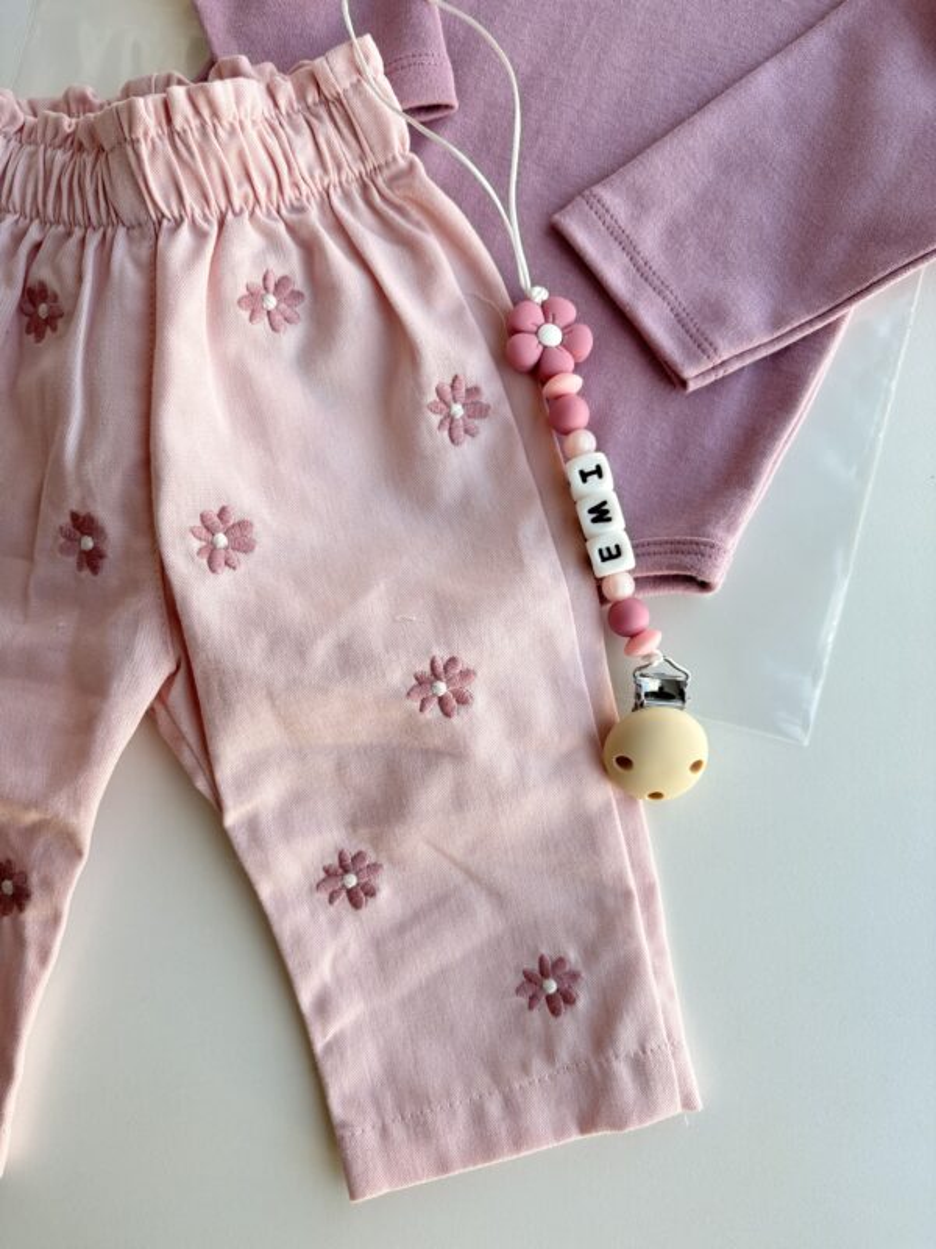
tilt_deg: -86.3
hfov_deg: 53.1
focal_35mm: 26
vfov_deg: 67.3
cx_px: 468
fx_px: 937
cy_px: 624
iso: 50
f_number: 1.6
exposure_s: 1/200
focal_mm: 5.96
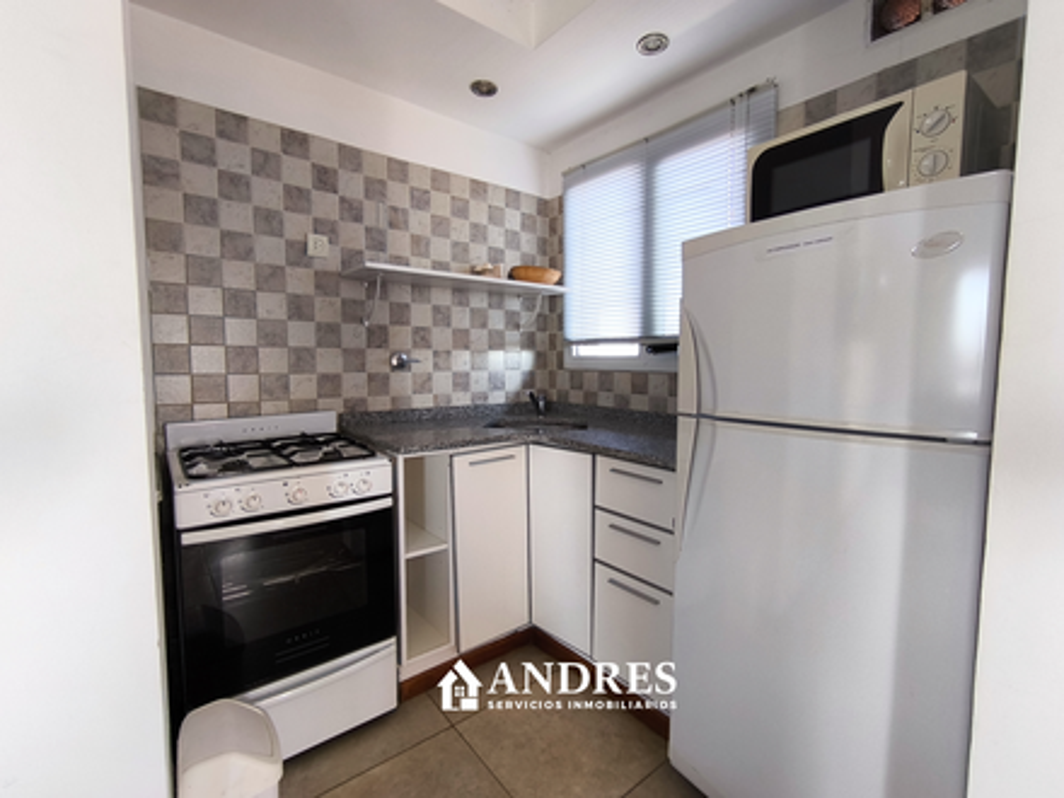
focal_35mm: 16
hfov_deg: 94.5
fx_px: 492
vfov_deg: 78.1
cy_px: 399
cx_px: 532
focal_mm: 1.65
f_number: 2.2
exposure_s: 1/50
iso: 100
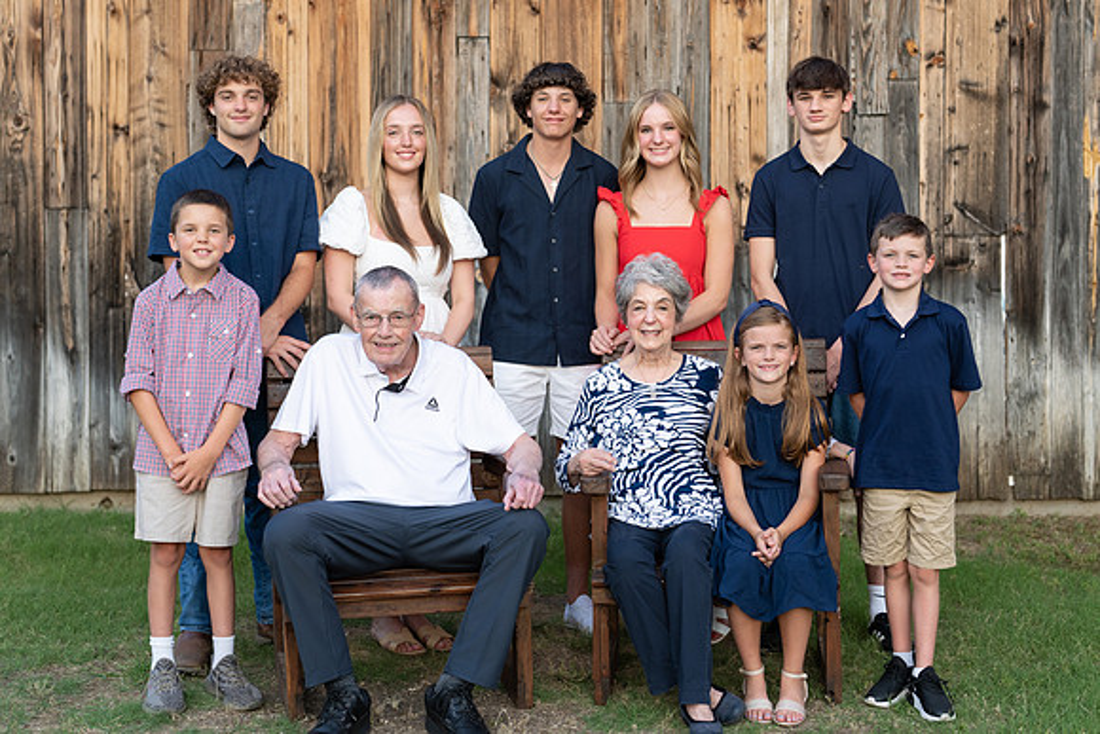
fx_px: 1875
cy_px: 305
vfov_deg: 22.1
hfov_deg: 32.7
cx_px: 577
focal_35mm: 61
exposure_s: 1/800
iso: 200
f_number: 2.2
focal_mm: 50
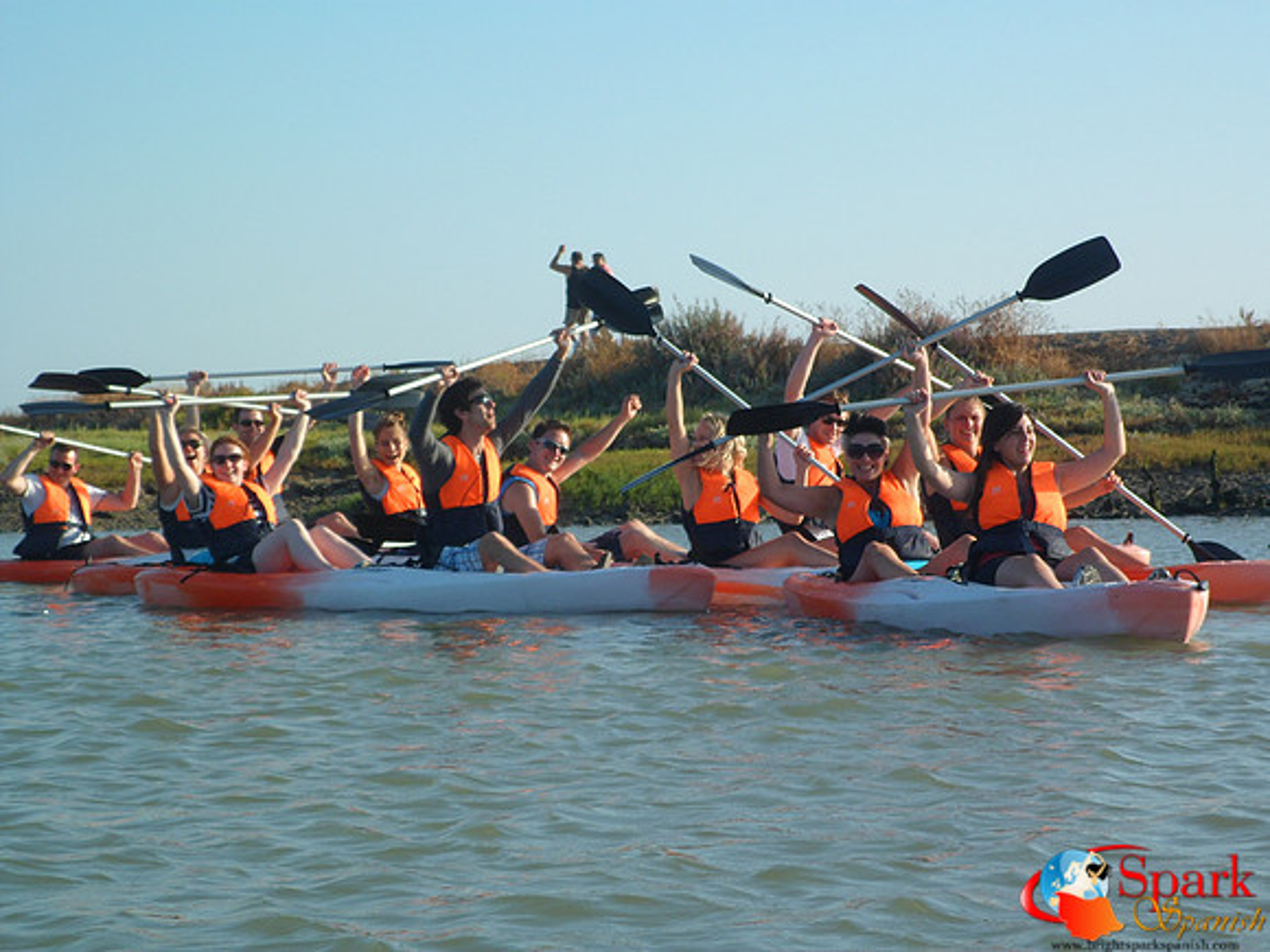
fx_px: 3816
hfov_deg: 18.9
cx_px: 635
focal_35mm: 104
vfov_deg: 14.2
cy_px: 476
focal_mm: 19.6
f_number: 5.1
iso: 80
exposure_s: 1/500
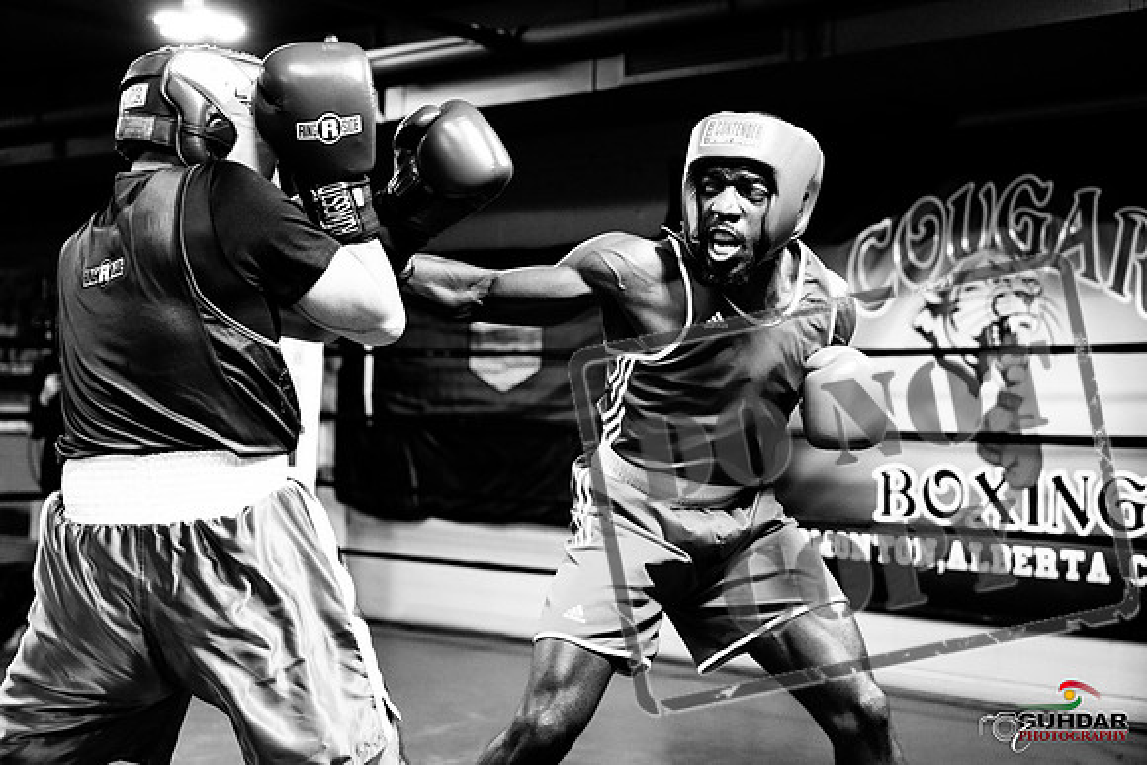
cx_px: 574
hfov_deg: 38.2
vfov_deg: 26.0
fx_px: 1657
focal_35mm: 52
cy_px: 382
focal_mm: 52
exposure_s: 1/1000
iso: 6400
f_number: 2.8
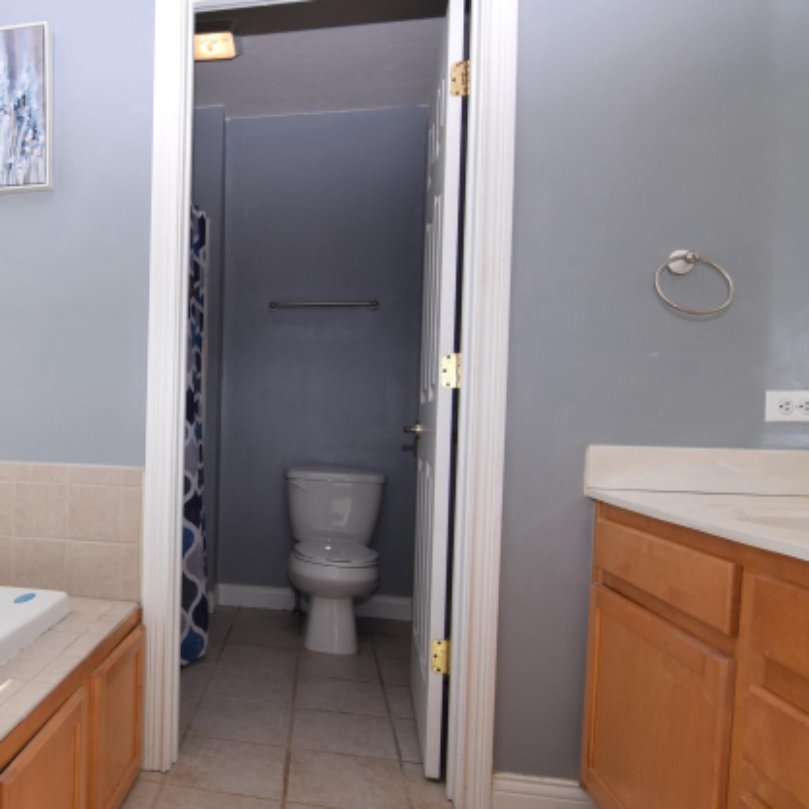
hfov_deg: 55.6
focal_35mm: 26
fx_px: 698
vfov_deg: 60.1
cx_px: 153
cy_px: 438
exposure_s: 1/200
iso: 100
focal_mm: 11.5
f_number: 5.6
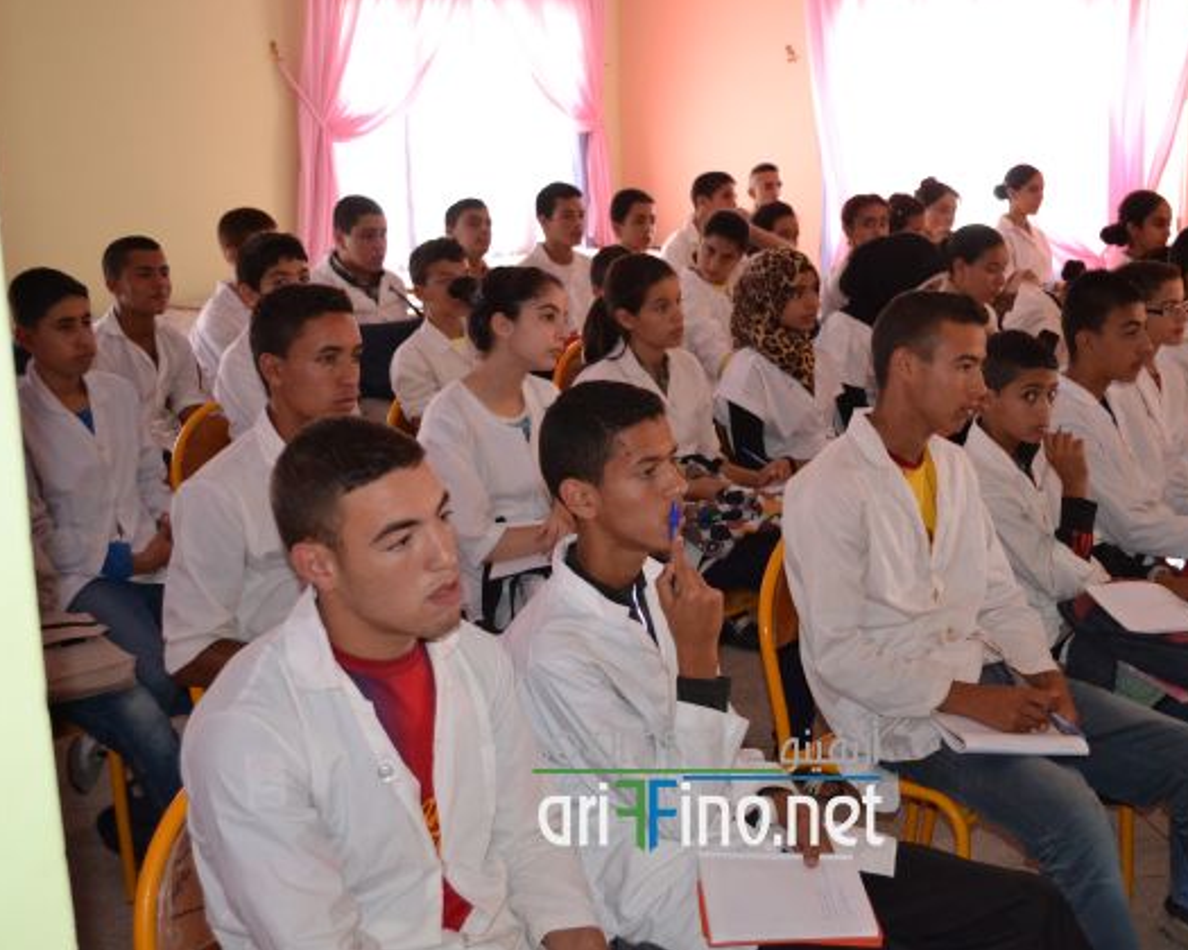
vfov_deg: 31.5
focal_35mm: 48
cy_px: 473
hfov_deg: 38.6
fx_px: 1688
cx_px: 713
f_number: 4.5
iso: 2200
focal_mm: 28
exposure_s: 1/60
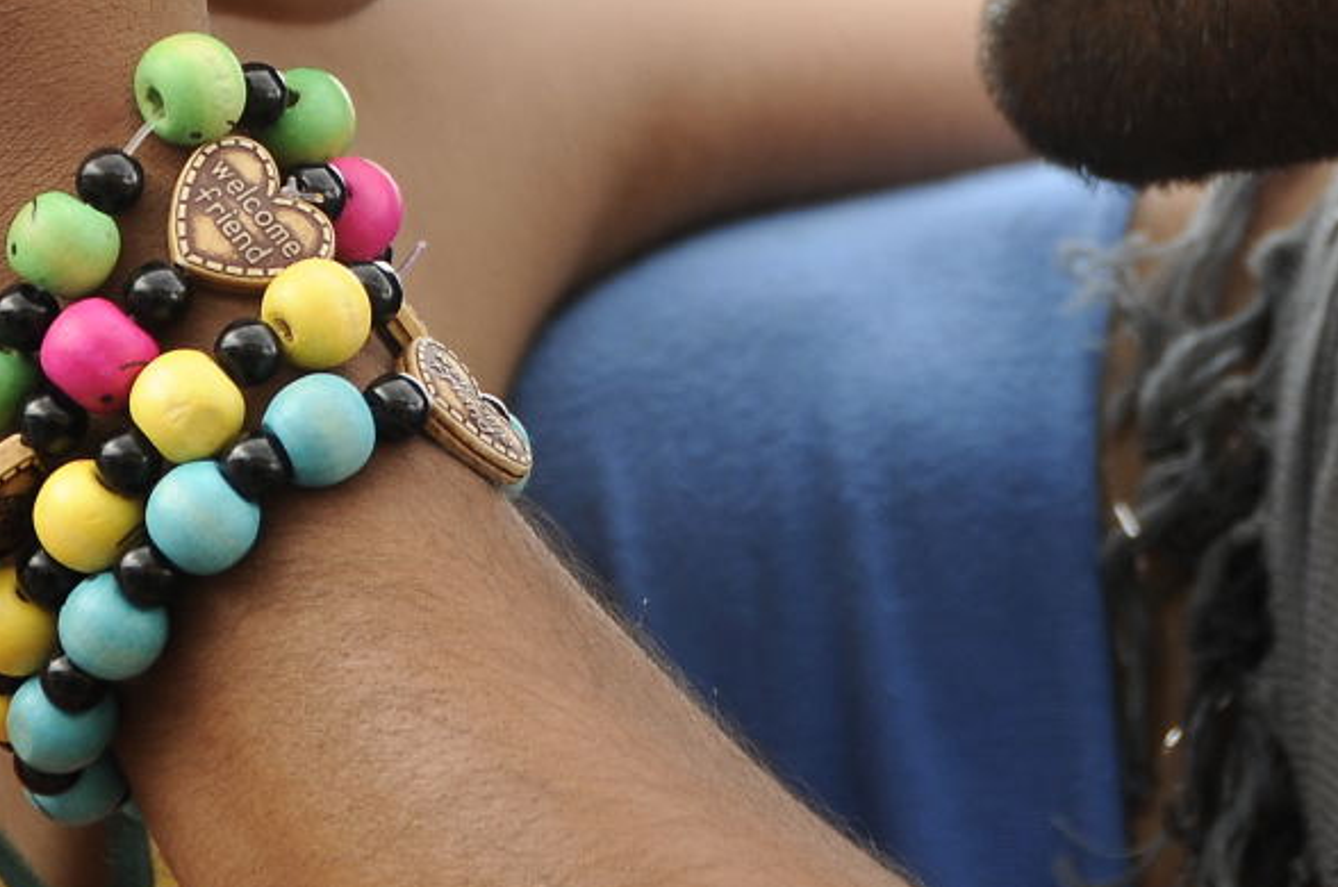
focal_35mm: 306
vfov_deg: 4.5
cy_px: -308
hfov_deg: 6.7
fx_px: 11368
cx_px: 796
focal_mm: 75
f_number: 5
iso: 200
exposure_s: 1/125
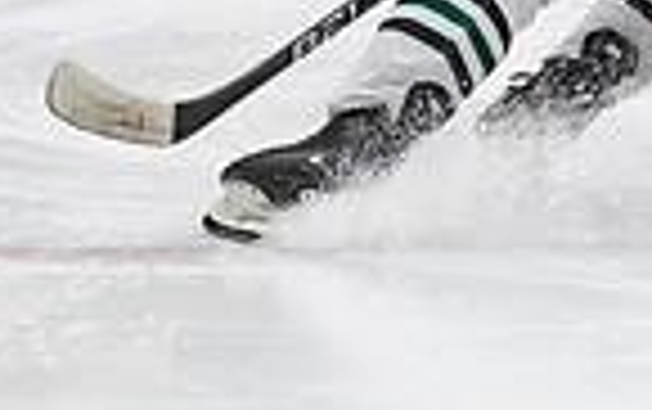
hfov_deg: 4.3
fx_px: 8699
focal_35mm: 489
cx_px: 975
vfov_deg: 2.7
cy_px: -424
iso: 2000
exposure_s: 1/640
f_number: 3.2
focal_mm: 90
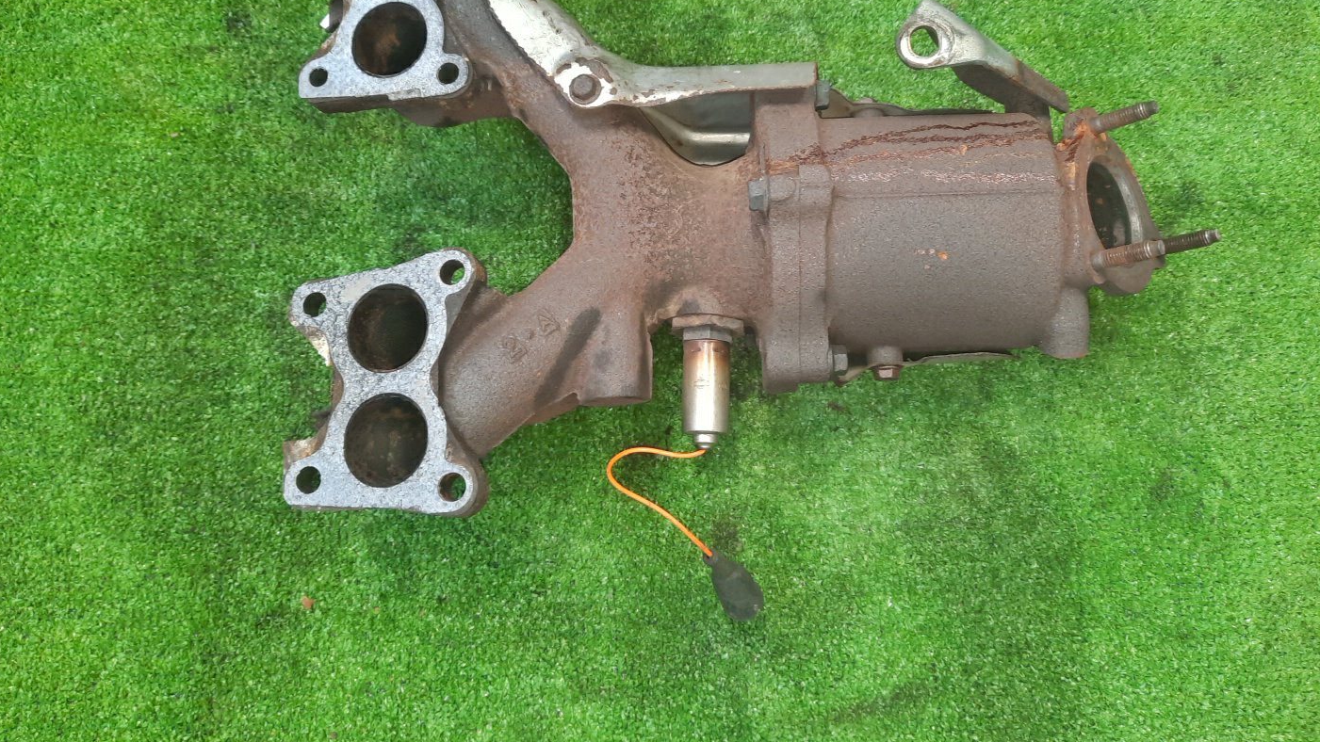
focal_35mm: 28
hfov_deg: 67.9
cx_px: 673
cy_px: 286
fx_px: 980
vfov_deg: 41.2
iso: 274
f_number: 2
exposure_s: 1/33
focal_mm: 4.6
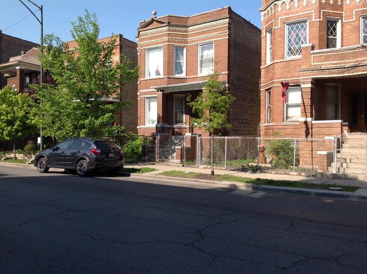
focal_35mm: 35
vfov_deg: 40.6
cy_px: 137
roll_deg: +0.1
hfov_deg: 52.7
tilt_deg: +1.6
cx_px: 184
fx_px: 371
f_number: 2.4
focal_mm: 4.28
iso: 50
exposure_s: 1/975
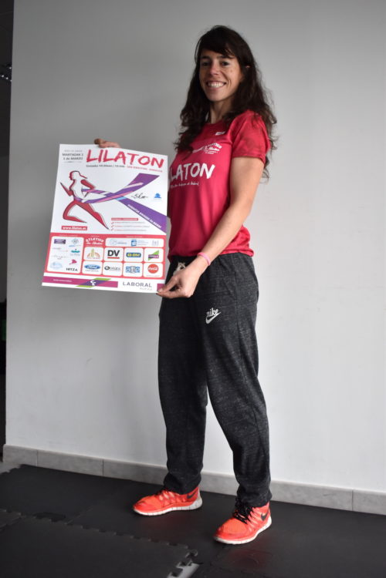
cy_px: 289
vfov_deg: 55.1
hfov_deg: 38.4
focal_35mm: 34
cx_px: 193
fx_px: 555
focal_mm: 23
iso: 400
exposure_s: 1/60
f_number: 4
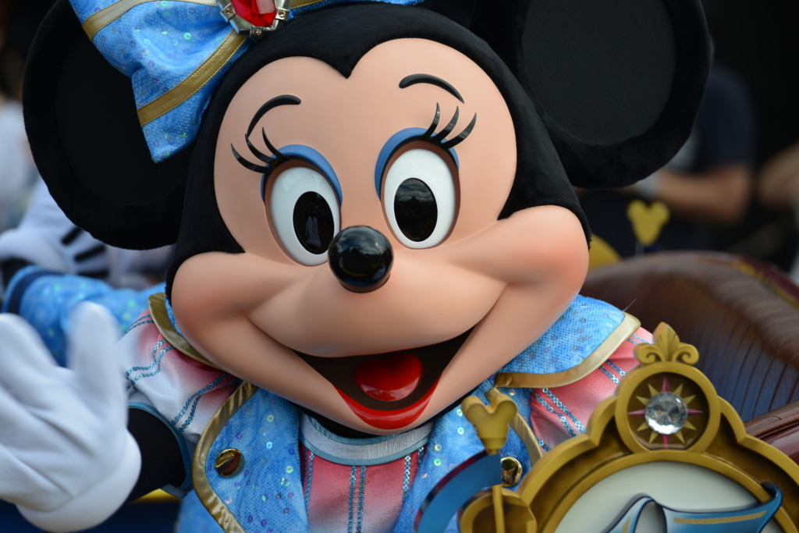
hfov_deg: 10.8
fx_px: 4217
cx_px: 400
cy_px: 266
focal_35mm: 190
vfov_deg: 7.2
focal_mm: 190
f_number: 6.3
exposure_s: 1/200
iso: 125
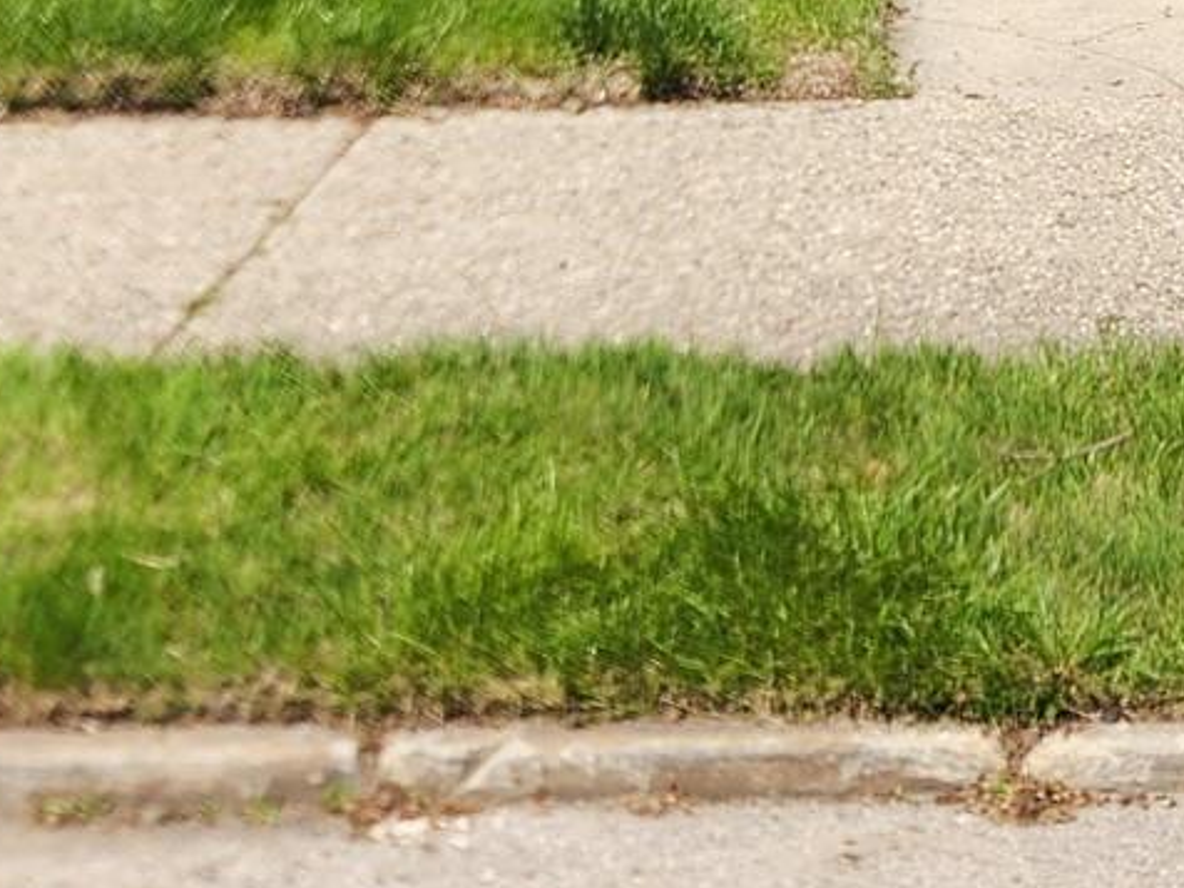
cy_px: -878
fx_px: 3386
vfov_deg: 13.0
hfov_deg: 18.7
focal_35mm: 99
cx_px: 1435
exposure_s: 1/1151
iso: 20
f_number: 1.8
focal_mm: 5.4
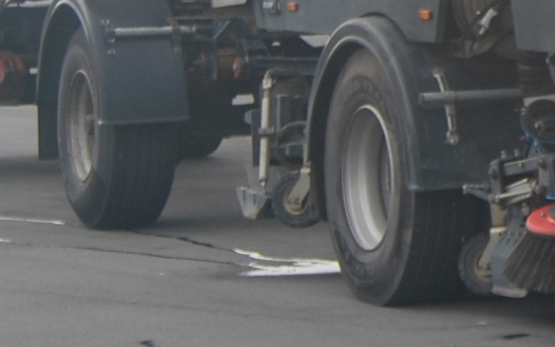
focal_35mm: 216
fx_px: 3268
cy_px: -243
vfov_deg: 6.0
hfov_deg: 9.2
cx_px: 1027
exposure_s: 1/125
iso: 100
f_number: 5.6
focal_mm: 26
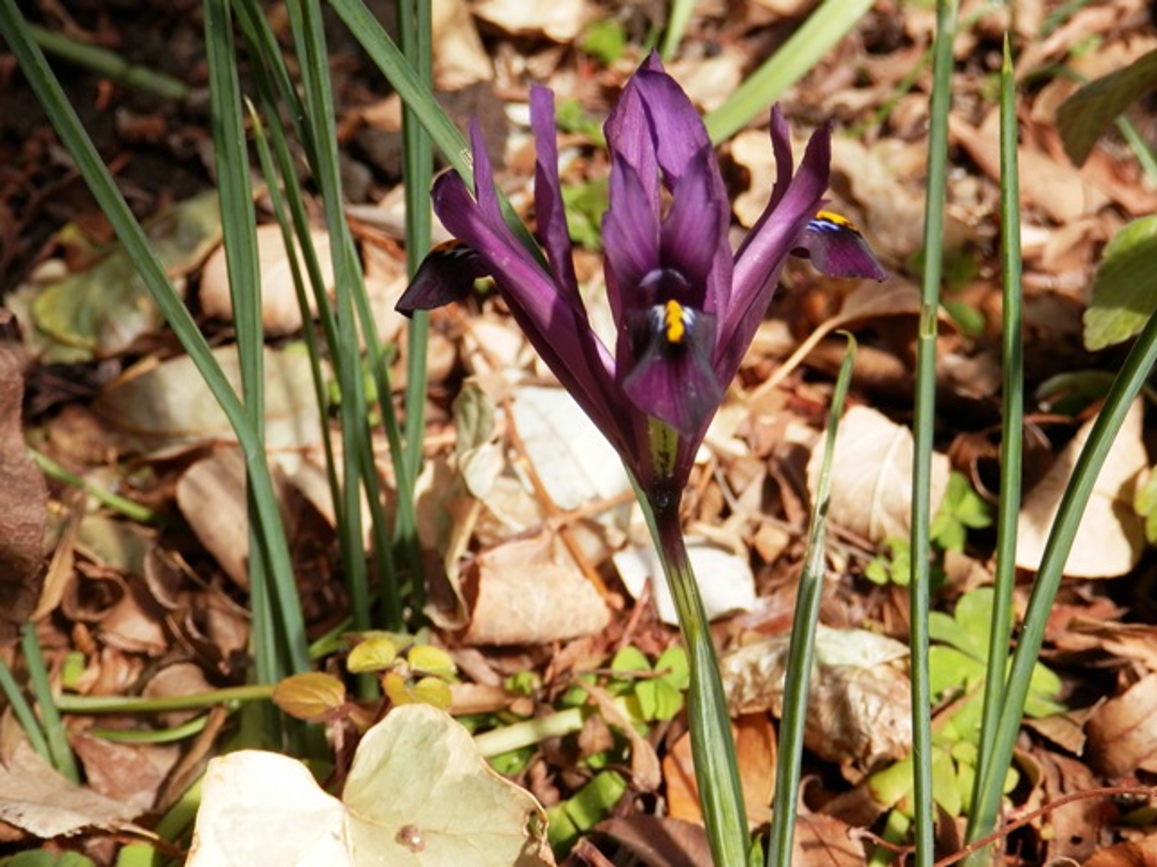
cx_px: 578
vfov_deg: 24.4
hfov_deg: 32.2
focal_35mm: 60
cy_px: 434
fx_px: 2005
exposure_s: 1/320
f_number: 4.2
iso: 80
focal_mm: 10.8
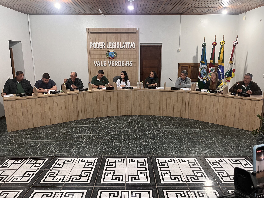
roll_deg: +0.1
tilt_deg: -11.7
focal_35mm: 26
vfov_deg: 53.1
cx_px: 132
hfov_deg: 67.3
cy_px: 99
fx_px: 198
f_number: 1.6
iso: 200
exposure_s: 1/60
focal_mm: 5.1
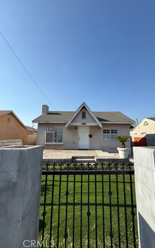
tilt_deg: +8.0
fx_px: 101
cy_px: 124
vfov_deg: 101.4
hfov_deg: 74.7
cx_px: 84
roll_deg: -0.8
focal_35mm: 15
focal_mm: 2.22
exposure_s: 1/1399
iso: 50
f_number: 2.2
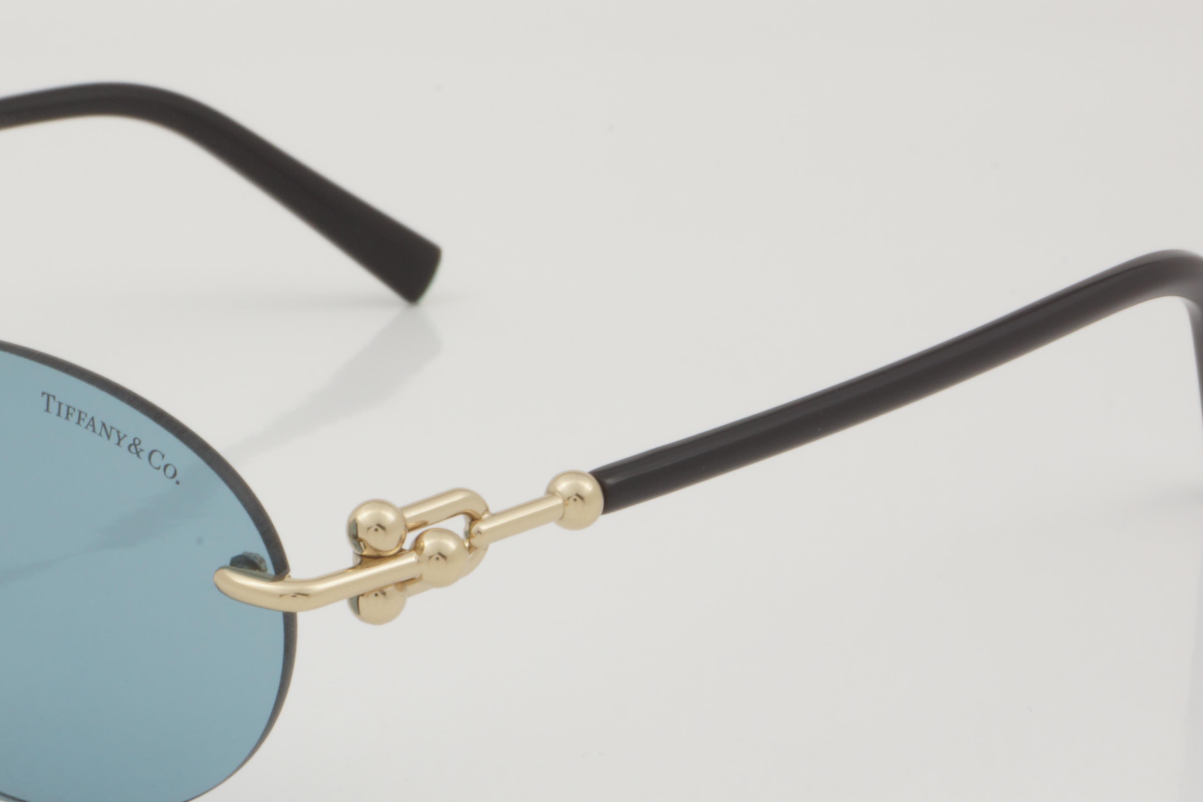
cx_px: 264
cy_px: 487
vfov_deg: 9.9
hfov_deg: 14.7
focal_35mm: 139
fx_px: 4639
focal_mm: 55
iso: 100
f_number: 32
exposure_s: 1/3
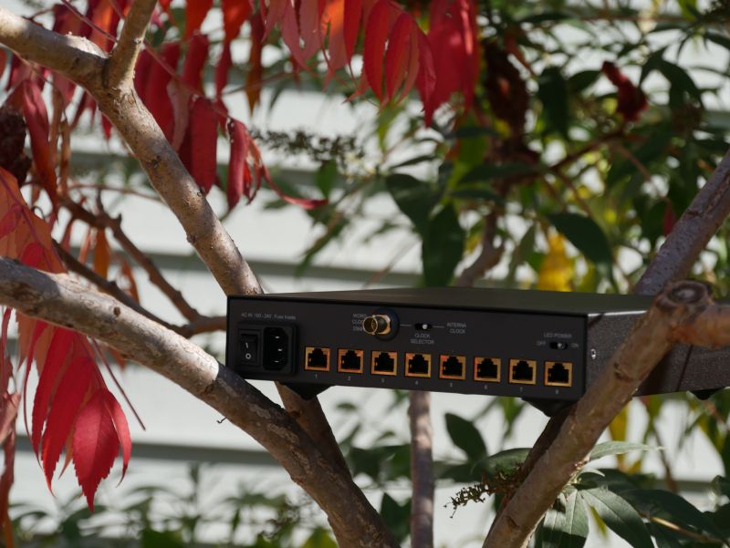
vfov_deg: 9.2
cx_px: 365
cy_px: 274
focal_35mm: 162
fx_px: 3418
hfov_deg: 12.2
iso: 200
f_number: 5.4
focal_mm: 81
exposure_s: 1/400
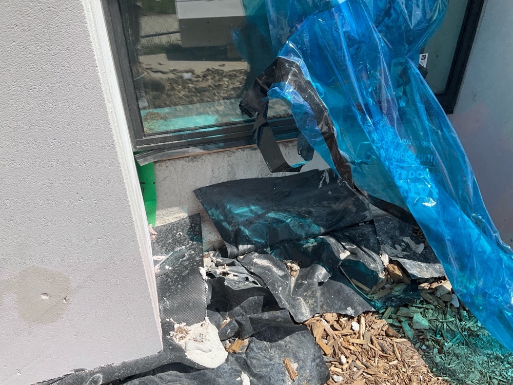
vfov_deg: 48.2
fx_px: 430
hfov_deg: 61.7
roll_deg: +0.4
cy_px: 192
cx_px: 256
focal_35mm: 29
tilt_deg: -36.0
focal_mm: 3
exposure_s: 1/2801
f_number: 1.8
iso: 16
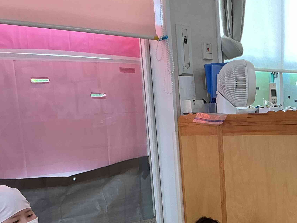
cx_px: 271
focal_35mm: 69
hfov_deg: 27.1
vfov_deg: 20.2
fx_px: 592
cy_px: 252
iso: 50
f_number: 1.8
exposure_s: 1/60
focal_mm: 3
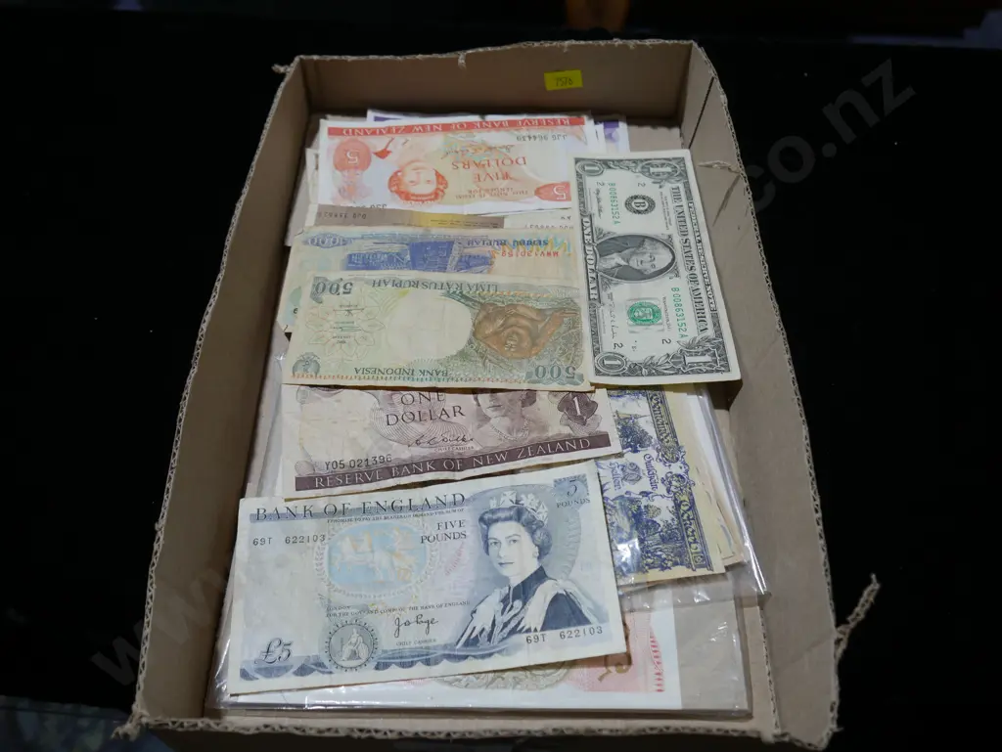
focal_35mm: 30
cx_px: 501
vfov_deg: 46.8
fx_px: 869
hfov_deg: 59.9
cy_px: 376
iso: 200
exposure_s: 1/100
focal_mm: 15
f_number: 4.5
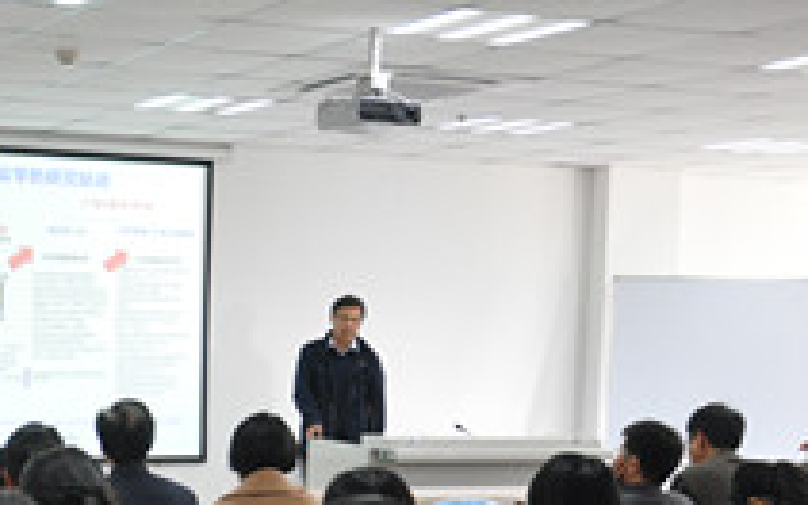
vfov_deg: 16.5
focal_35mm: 78
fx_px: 1718
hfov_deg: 25.6
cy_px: 474
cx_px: 77
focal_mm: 24
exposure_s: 1/60
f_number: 3.8
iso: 1000
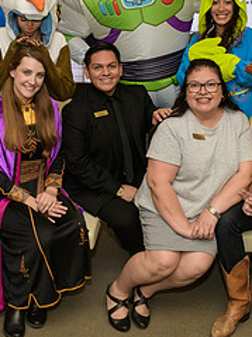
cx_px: 168
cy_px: 90
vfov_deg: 33.8
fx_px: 544
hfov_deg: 25.9
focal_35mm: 56
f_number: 5
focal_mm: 24
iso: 800
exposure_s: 1/125
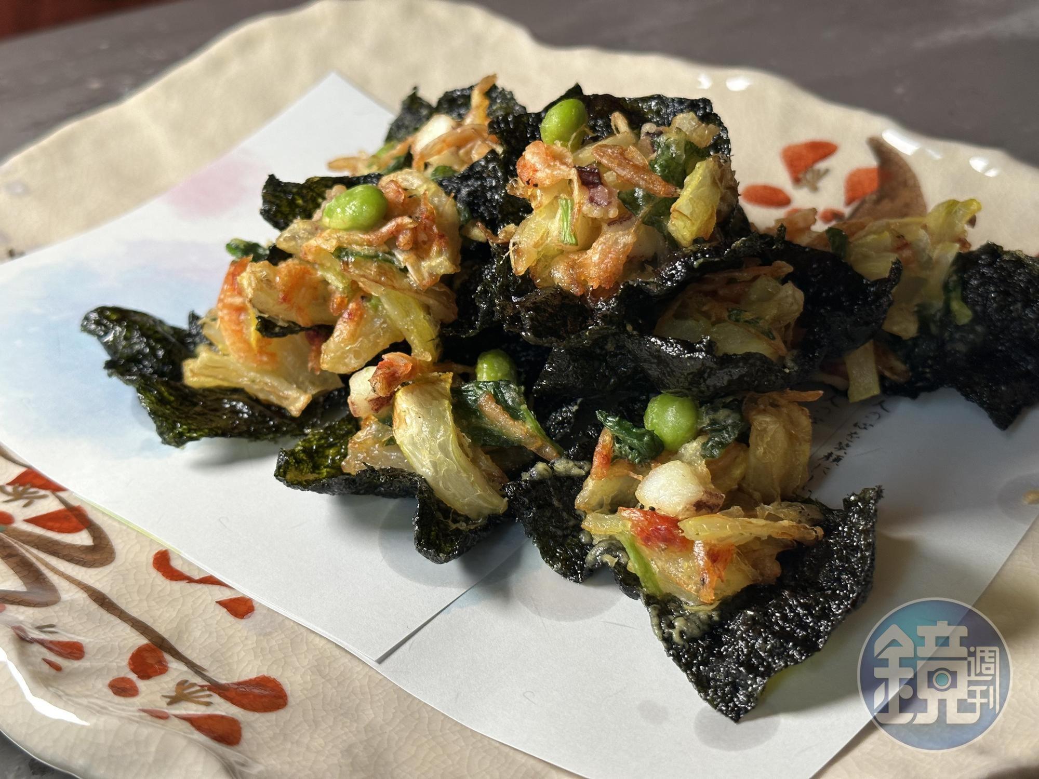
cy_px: 390
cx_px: 520
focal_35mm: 48
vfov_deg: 30.3
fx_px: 1441
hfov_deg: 39.7
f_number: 1.78
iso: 80
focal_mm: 6.86
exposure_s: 1/78
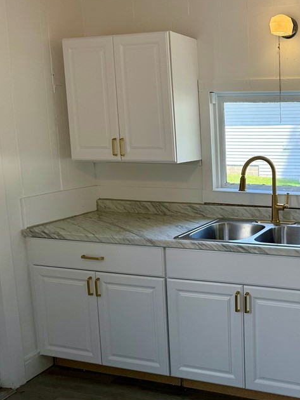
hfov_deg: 33.5
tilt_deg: -7.6
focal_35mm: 39
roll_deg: +0.5
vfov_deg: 47.8
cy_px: 185
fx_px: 450
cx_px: 304
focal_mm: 6.76
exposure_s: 1/276
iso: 100
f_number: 1.78
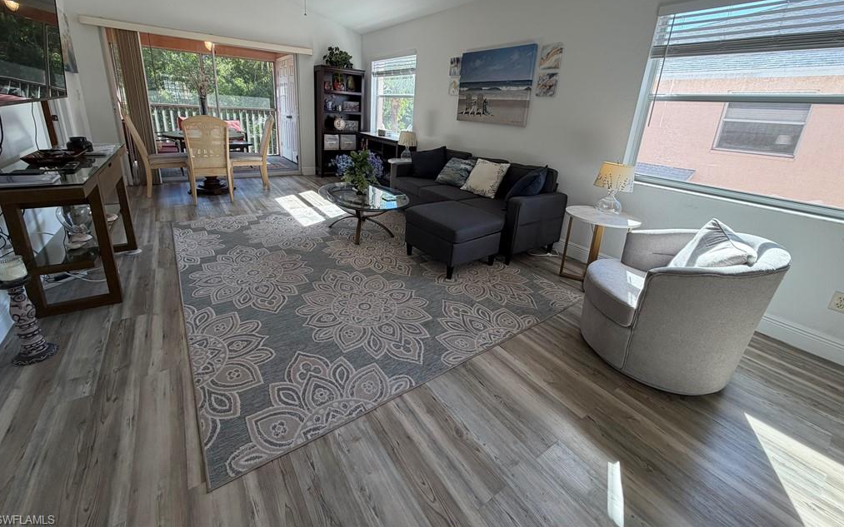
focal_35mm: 15
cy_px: 208
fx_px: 345
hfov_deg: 101.5
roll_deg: -2.7
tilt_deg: -16.9
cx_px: 420
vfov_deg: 73.9
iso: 64
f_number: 2.2
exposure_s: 1/120
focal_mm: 2.22
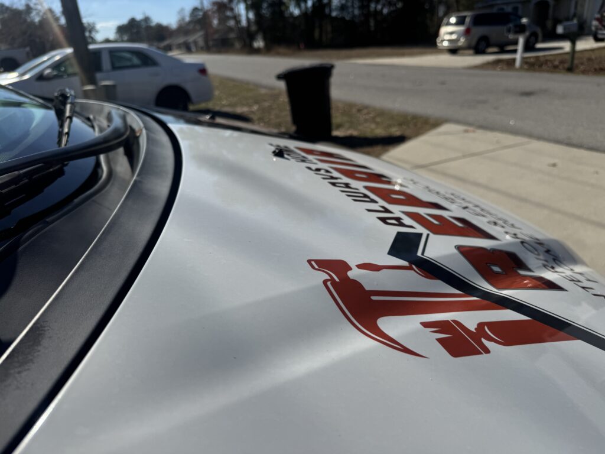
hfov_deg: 71.6
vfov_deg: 56.8
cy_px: 227
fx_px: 419
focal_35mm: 24
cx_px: 302
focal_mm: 6.76
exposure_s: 1/10417
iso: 80
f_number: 1.78
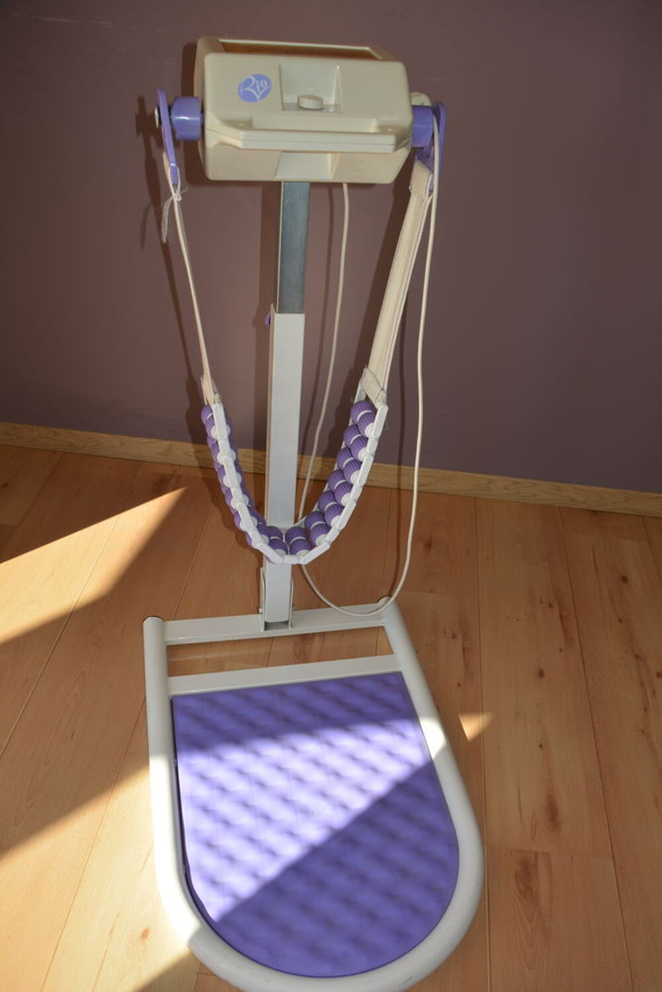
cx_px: 331
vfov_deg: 57.2
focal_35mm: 33
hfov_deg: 40.0
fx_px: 910
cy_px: 496
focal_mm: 22
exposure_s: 1/200
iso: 100
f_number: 5.6
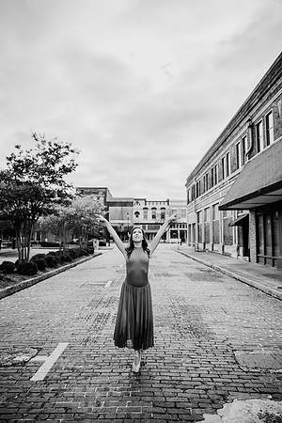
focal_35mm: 24
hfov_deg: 53.1
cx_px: 141
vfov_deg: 73.7
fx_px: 282
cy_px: 212
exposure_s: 1/1250
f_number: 2.2
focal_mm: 24
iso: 160
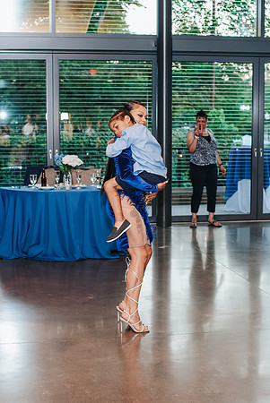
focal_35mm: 64
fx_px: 719
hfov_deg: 21.3
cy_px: 199
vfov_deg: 31.3
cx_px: 130
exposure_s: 1/160
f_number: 2.8
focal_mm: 35
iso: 560
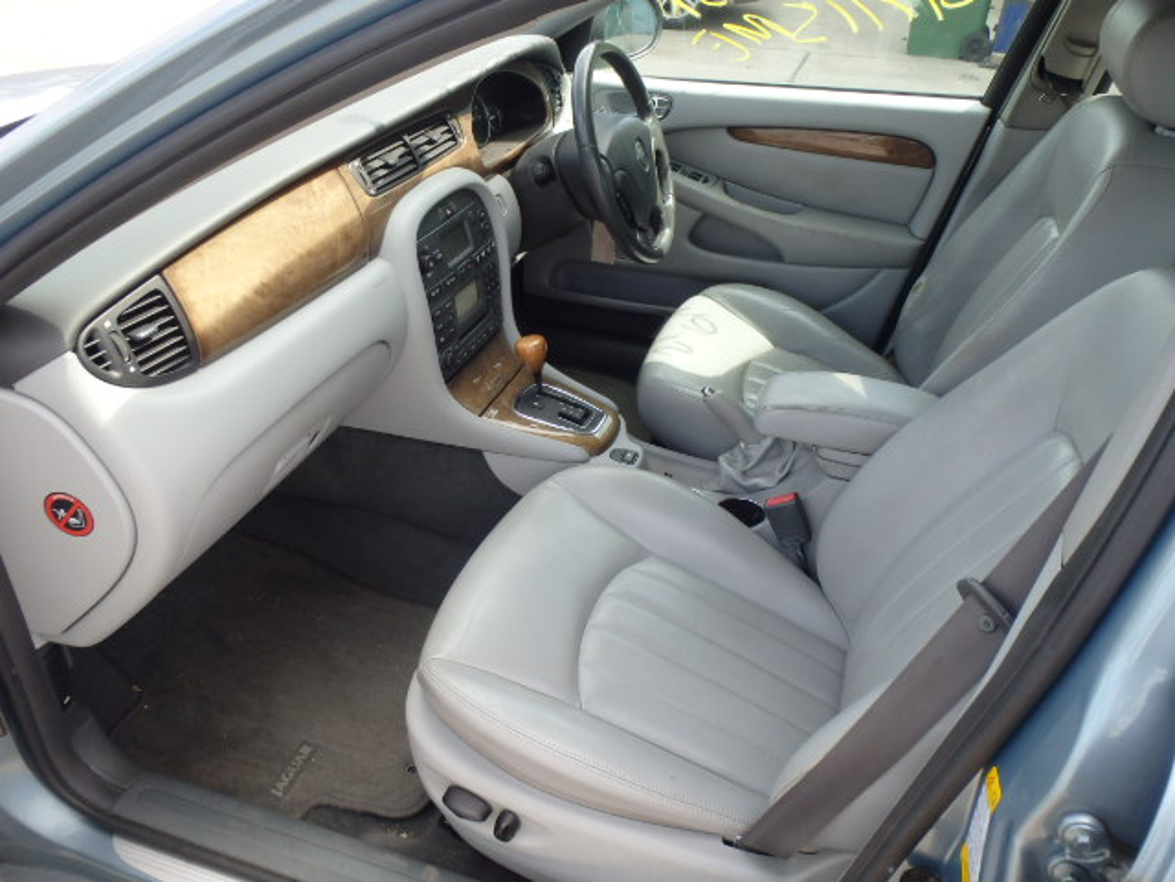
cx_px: 588
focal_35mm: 28
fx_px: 950
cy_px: 441
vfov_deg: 49.7
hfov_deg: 63.4
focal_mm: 5
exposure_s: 1/160
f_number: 3.9
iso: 125
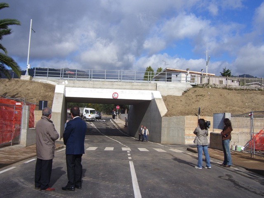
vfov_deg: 38.7
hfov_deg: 50.1
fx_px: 282
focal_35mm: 37
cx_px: 132
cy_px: 99
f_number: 4.8
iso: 80
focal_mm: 6
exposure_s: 1/750
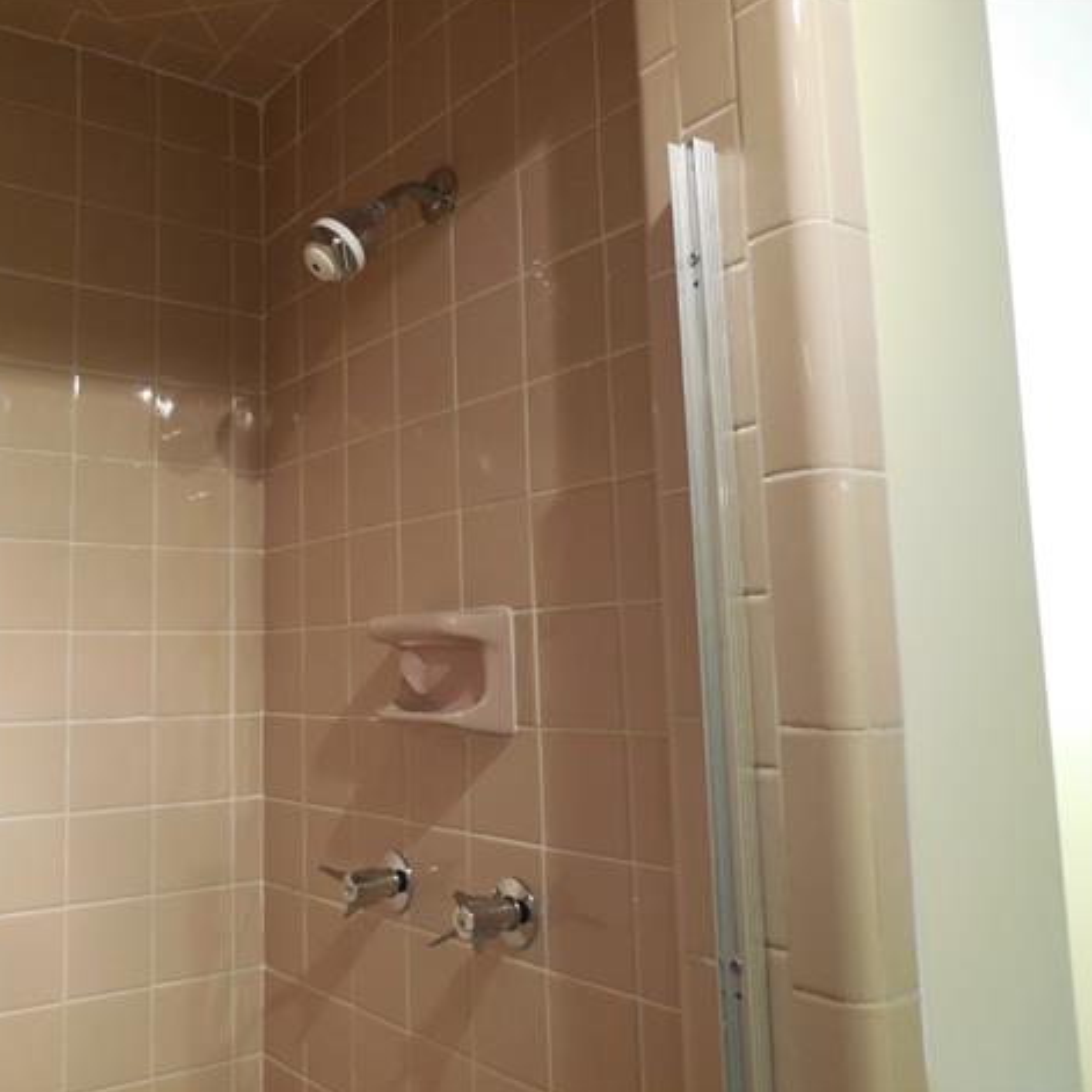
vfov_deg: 54.0
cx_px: 385
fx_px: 1071
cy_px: 543
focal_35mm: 30
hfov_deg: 53.2
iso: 360
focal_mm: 4.5
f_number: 3.1
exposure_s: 1/30
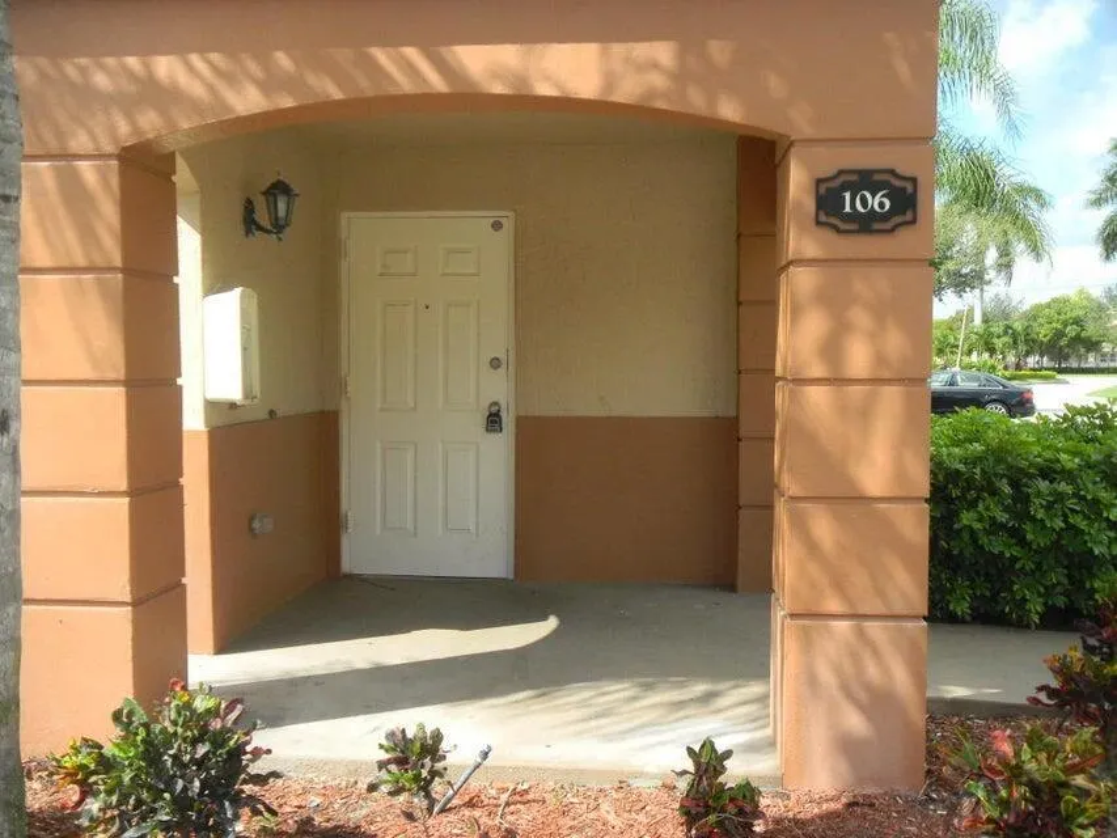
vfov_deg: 40.7
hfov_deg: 52.6
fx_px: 1130
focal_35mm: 35
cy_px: 419
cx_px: 558
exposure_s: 1/306
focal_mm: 6.3
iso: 80
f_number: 3.6
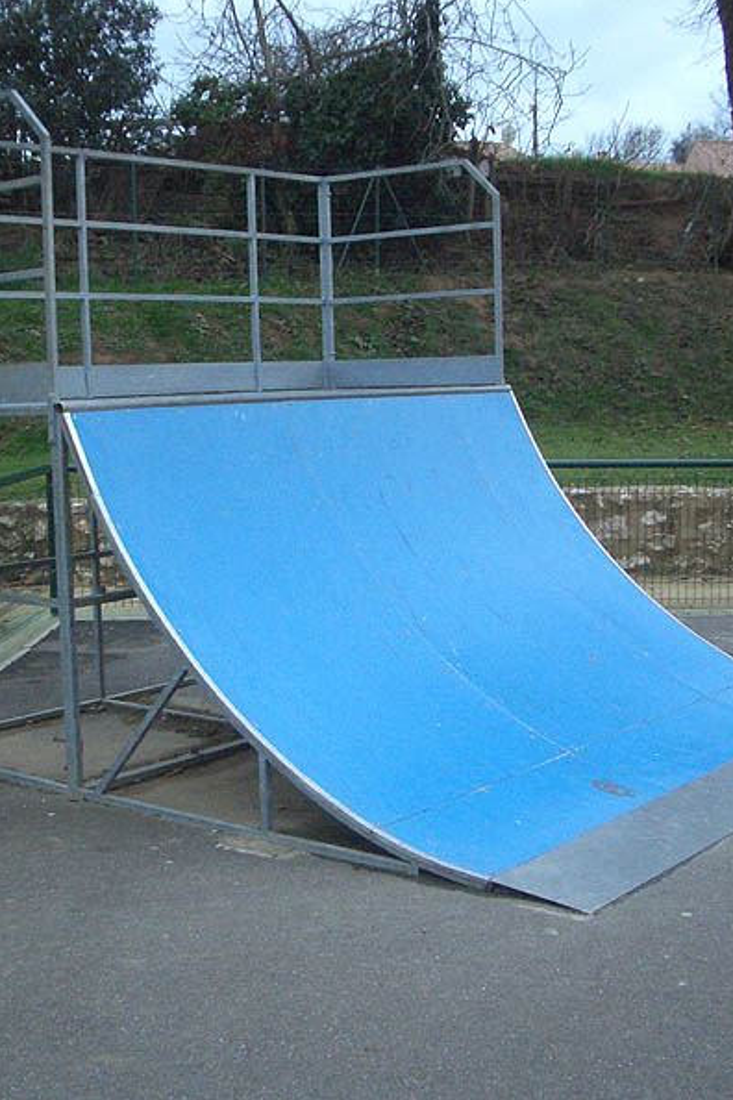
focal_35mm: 49
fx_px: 1496
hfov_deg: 27.5
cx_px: 352
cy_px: 548
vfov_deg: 40.3
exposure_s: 1/60
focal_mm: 5.8
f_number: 2.6
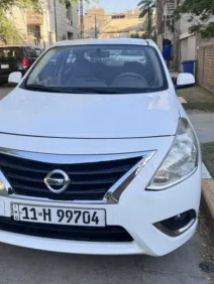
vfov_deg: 53.6
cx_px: 96
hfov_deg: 41.8
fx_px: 280
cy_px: 116
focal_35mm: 34
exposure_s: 1/658
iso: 80
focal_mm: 6.76
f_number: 1.78
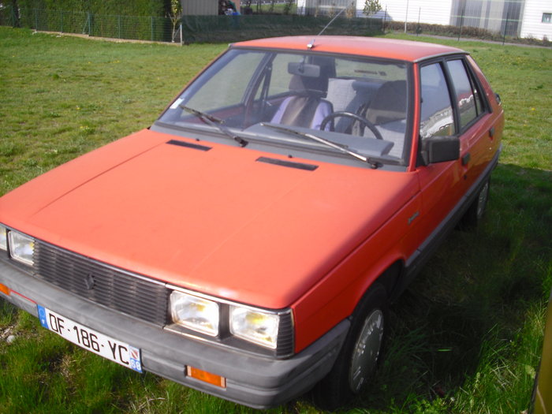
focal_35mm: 38
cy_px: 207
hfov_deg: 49.0
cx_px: 276
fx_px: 606
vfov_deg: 37.7
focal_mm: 6.2
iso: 64
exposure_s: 1/160
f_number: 5.6
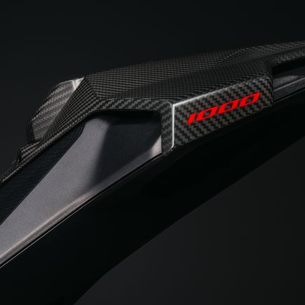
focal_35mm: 124
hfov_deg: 13.3
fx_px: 1236
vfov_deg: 13.8
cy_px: 318
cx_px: -155
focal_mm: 38
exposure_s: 5
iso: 64
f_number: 6.3
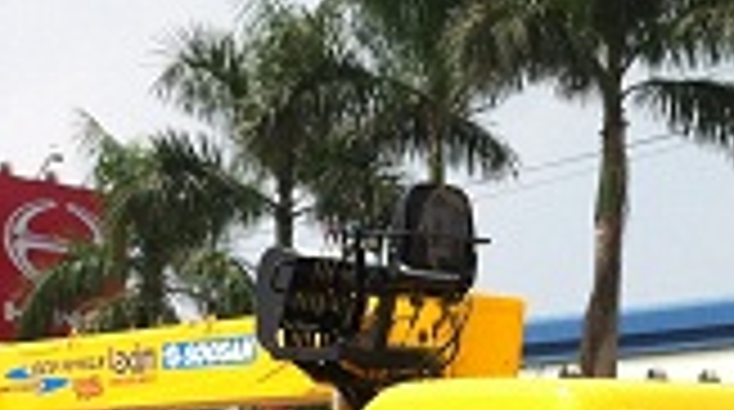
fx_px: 2273
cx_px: 423
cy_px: 660
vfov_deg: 9.9
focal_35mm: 117
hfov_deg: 18.3
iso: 80
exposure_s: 1/1397
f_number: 2.8
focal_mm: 3.85
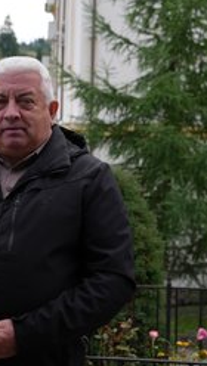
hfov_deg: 15.4
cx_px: -31
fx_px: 740
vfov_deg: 27.8
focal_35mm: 76
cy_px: 188
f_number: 5
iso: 100
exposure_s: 1/160
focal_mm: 45
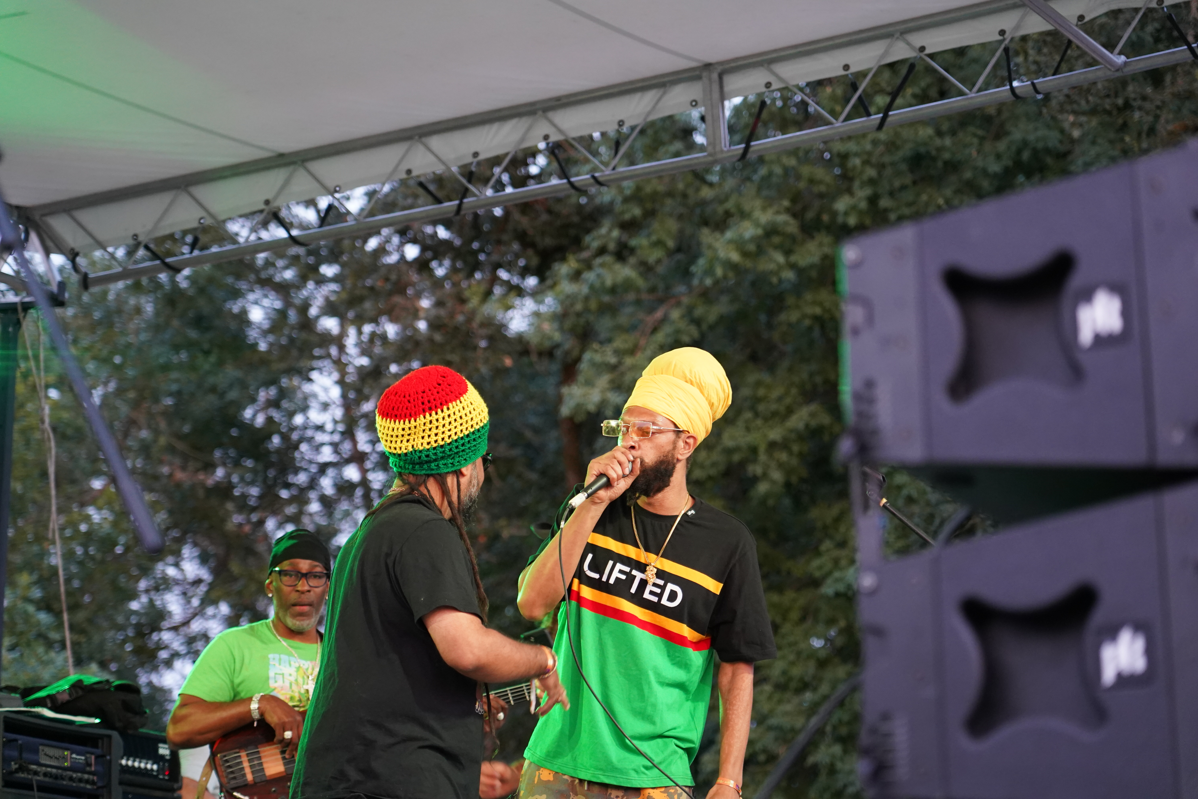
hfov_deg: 19.5
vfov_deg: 13.0
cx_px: 599
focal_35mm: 105
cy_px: 400
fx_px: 3494
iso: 3200
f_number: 4
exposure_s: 1/160
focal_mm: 105
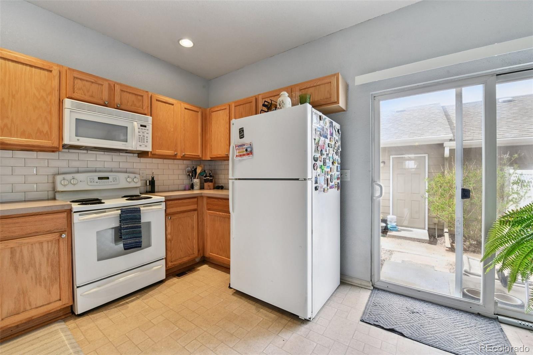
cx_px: 266
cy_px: 178
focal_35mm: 14
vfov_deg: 81.2
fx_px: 207
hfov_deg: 104.3
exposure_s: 1/20
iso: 400
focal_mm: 14
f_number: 11
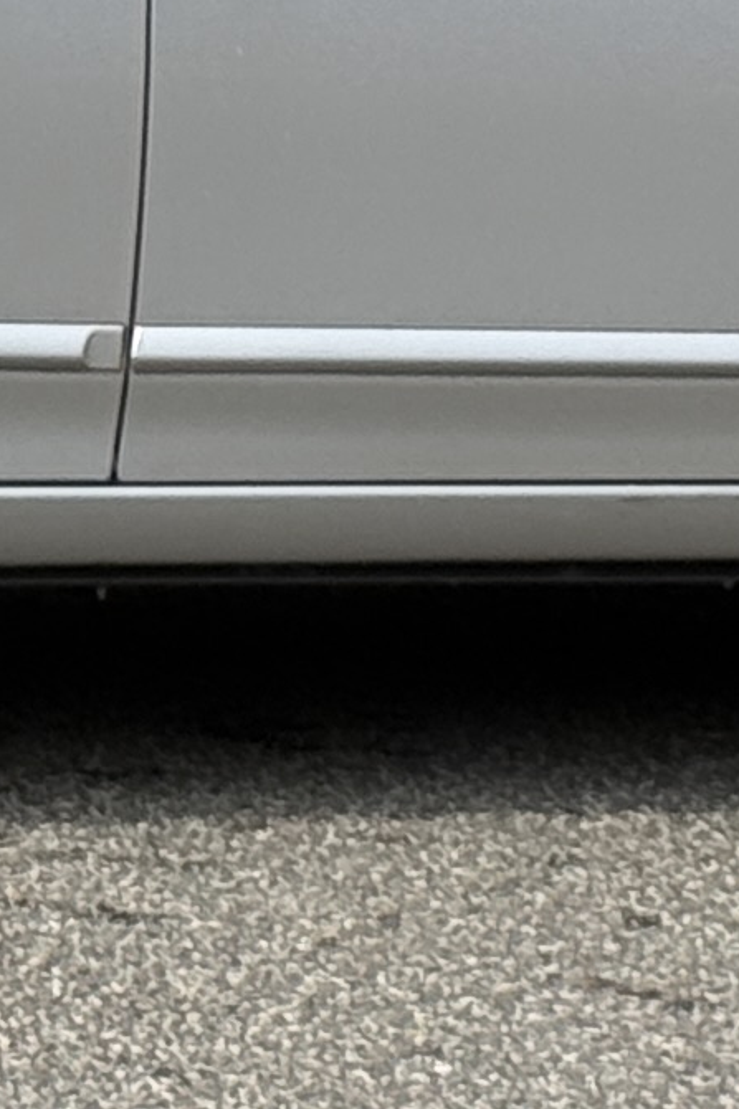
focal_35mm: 300
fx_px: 9242
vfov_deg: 6.8
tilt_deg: -1.8
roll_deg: +0.0
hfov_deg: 4.6
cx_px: 364
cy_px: -410
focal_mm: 6.76
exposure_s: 1/2762
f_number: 1.78
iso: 64
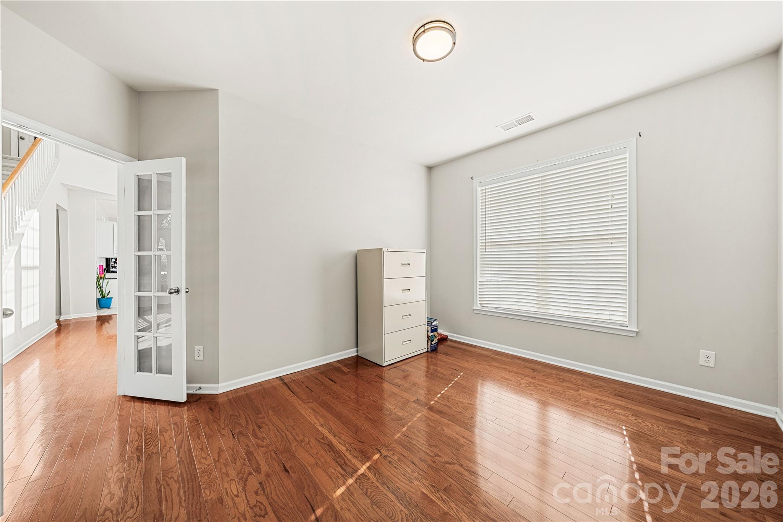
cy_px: 261
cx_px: 392
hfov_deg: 112.6
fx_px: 261
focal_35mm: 12
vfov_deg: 90.0
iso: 200
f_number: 10
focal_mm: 12
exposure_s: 1/3
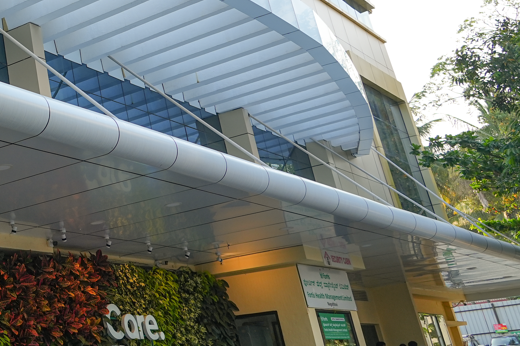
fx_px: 852
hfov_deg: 29.2
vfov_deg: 22.2
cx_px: -106
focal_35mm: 59
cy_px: 9
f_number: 5.6
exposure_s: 1/160
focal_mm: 24
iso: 200
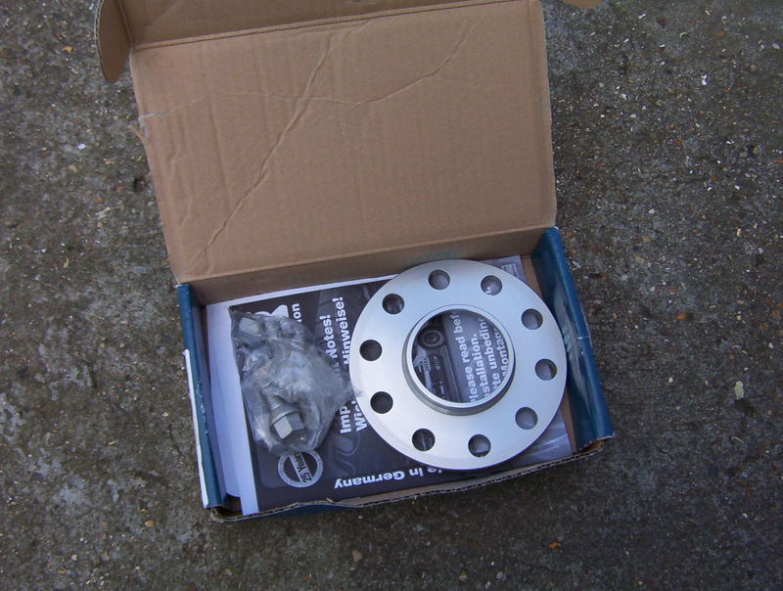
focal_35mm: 36
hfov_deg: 51.2
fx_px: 816
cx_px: 392
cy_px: 296
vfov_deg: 39.8
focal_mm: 5.54
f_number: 2.76
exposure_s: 1/451
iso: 100
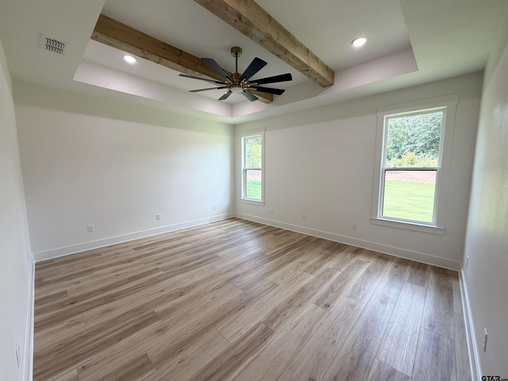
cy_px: 190
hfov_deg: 102.1
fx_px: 205
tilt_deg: -6.5
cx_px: 254
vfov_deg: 85.7
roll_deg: +0.4
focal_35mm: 14
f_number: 2.2
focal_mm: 2.22
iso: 100
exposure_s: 1/120
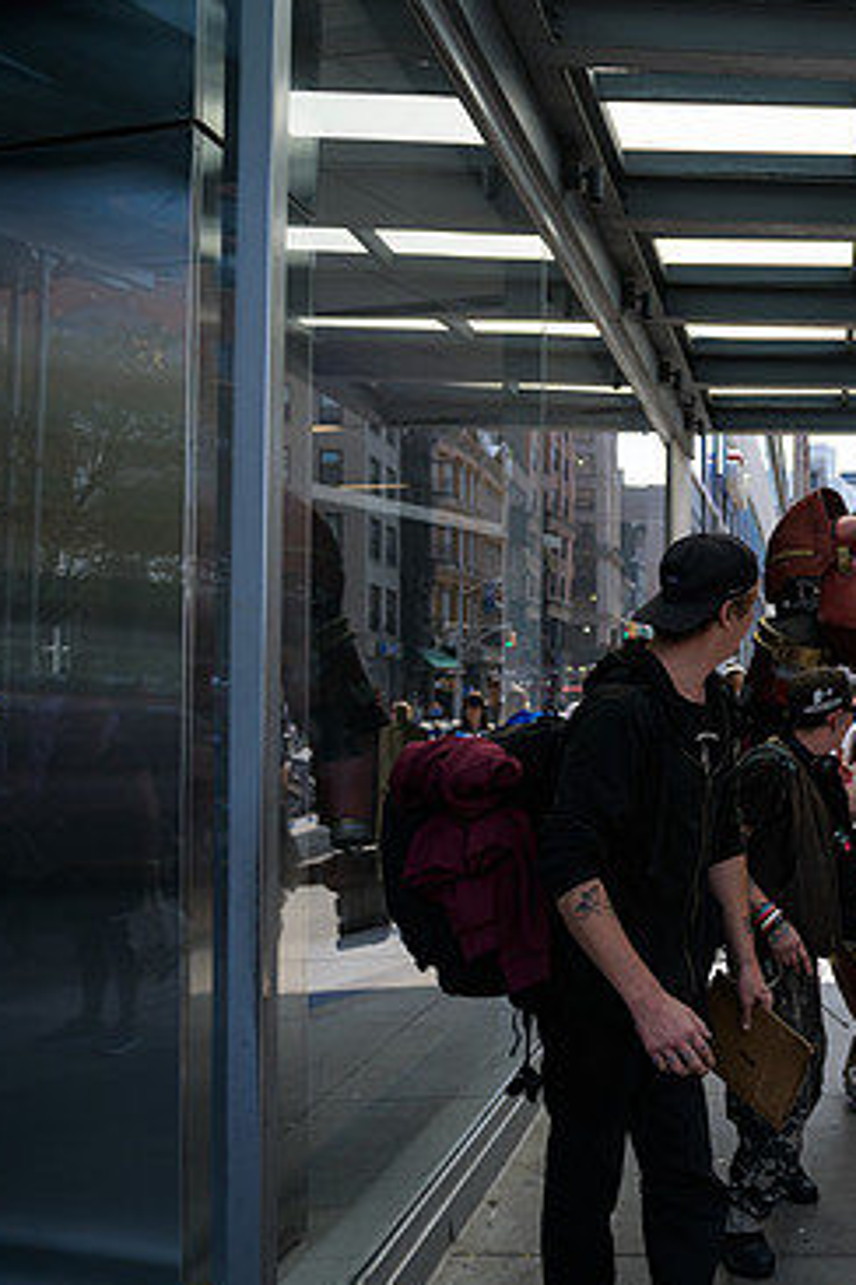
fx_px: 1355
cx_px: 940
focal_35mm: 38
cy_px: 669
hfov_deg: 31.2
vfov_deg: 50.7
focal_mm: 24
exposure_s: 1/2000
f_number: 3.2
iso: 200
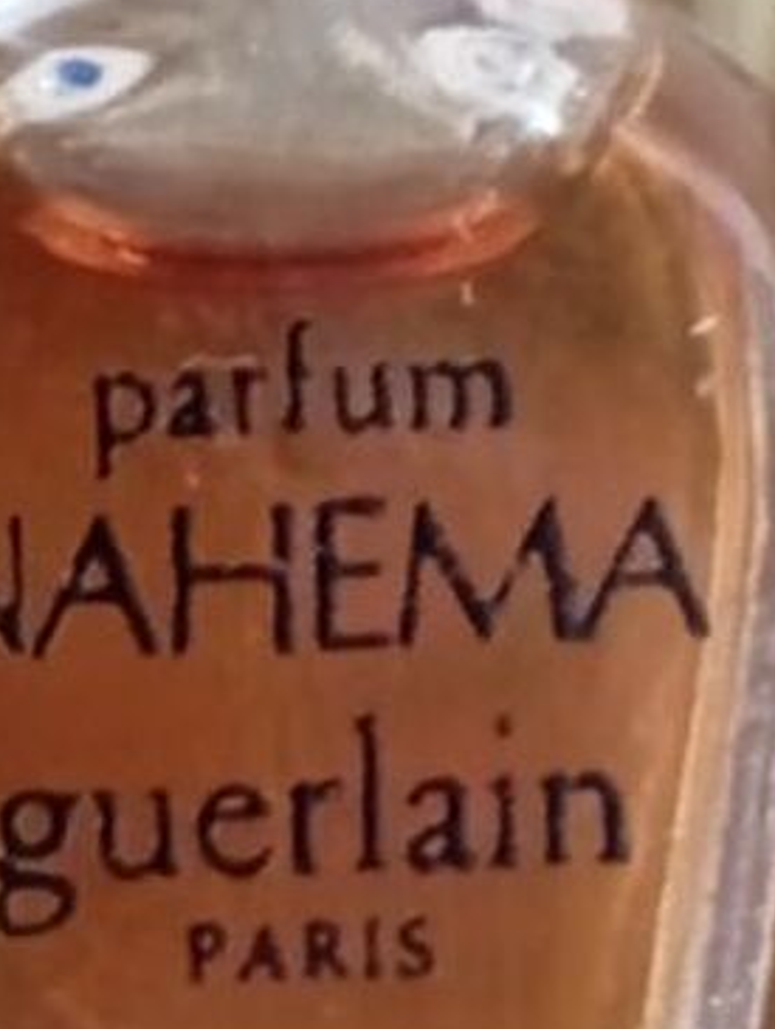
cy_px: 412
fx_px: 3036
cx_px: 313
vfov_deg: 19.2
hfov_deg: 14.5
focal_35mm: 102
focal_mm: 4.25
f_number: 1.8
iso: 581
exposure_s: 1/33.3
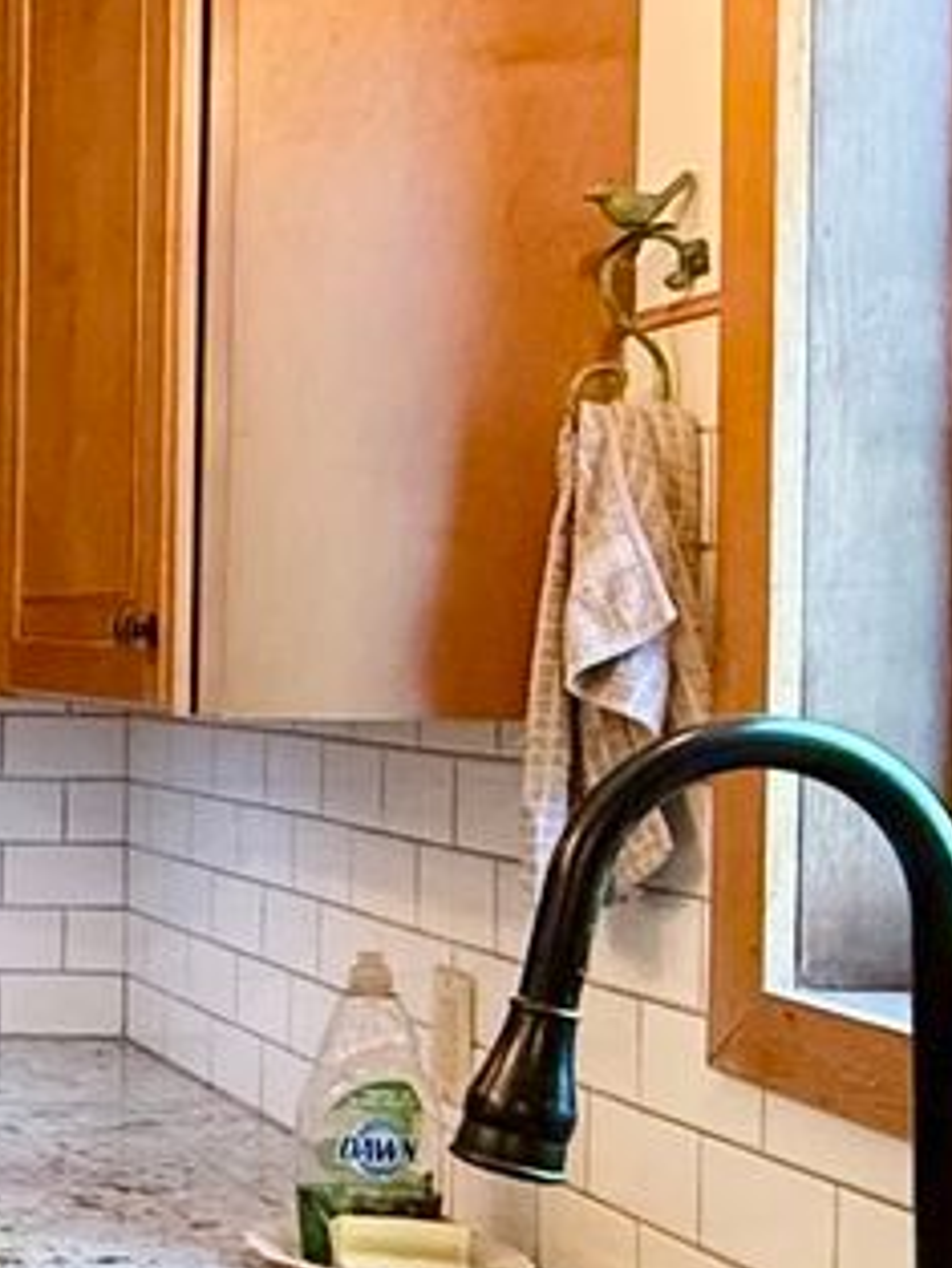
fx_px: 2455
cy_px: 675
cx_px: -786
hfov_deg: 17.5
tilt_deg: -0.6
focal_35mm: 67
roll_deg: -1.0
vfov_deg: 29.0
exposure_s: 1/60
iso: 640
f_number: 2.2
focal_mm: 2.22
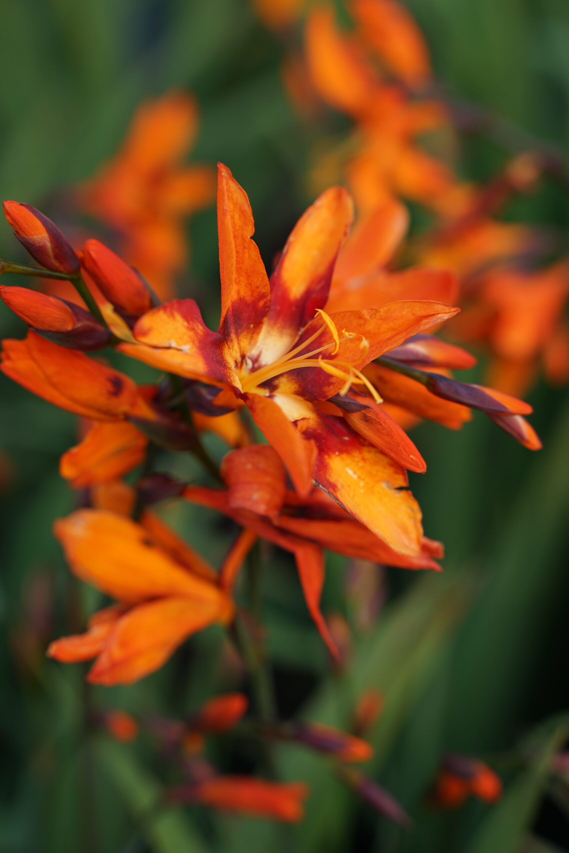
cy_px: 426
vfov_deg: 27.0
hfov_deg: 18.2
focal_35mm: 75
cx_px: 284
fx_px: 1778
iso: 100
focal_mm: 75
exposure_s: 1/160
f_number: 5.6
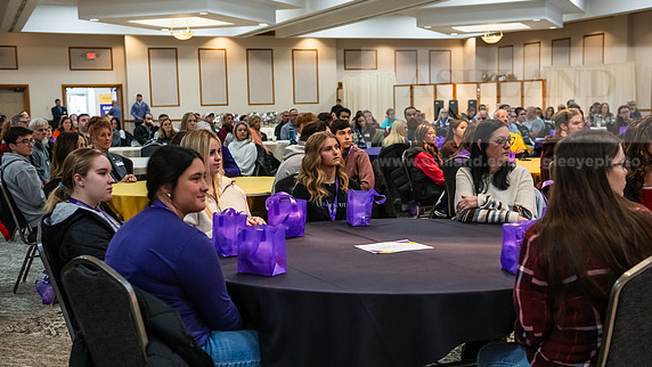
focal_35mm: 51
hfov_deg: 40.6
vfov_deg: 23.5
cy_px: 185
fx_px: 882
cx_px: 327
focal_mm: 48
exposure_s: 1/160
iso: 2500
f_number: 3.5
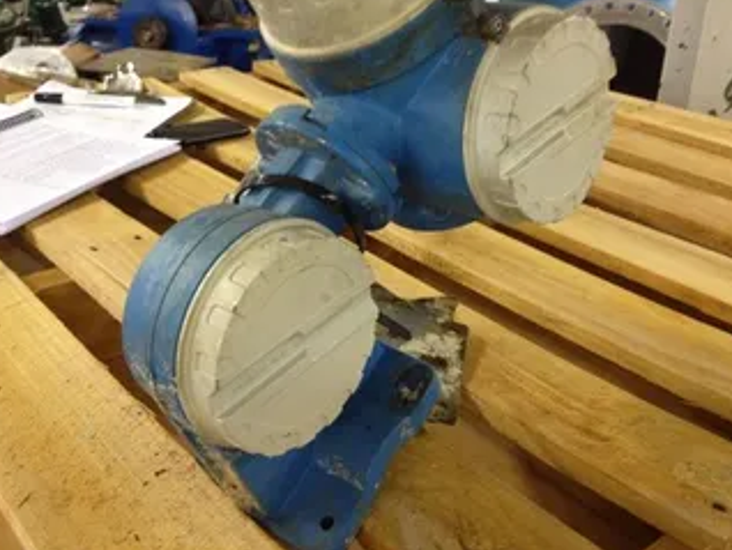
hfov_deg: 42.9
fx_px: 931
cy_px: 209
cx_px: 352
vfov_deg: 32.8
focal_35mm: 44
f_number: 2.4
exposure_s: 1/20
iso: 160
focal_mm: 4.28
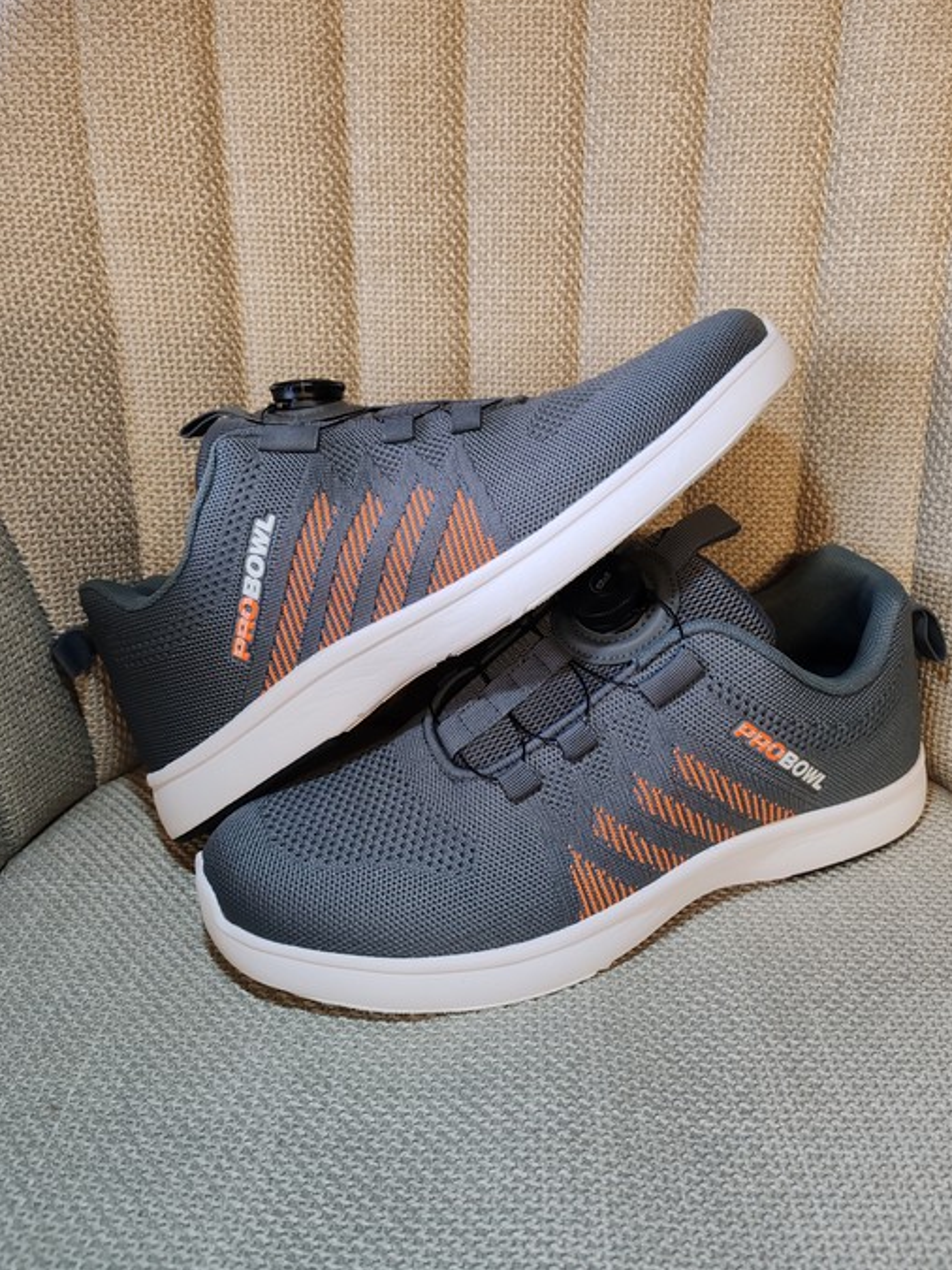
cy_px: 619
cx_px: 492
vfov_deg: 63.4
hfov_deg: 49.7
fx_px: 1027
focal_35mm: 28
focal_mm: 6.12
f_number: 1.9
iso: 2500
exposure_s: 1/100
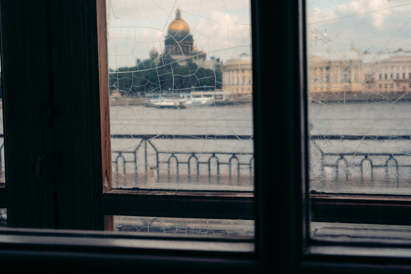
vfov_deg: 24.2
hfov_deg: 35.5
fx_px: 639
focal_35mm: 56
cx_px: 170
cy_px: 122
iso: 400
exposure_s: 1/640
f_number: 10
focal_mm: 35
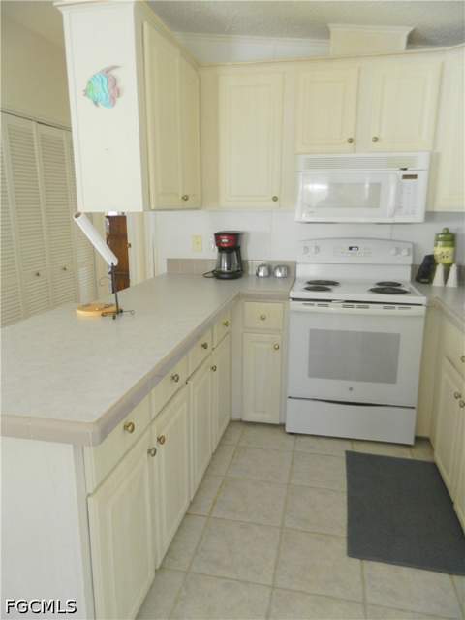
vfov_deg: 69.4
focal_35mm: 25
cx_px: 232
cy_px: 310
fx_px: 448
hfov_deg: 54.9
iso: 125
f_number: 3.1
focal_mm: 4.5
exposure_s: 1/30
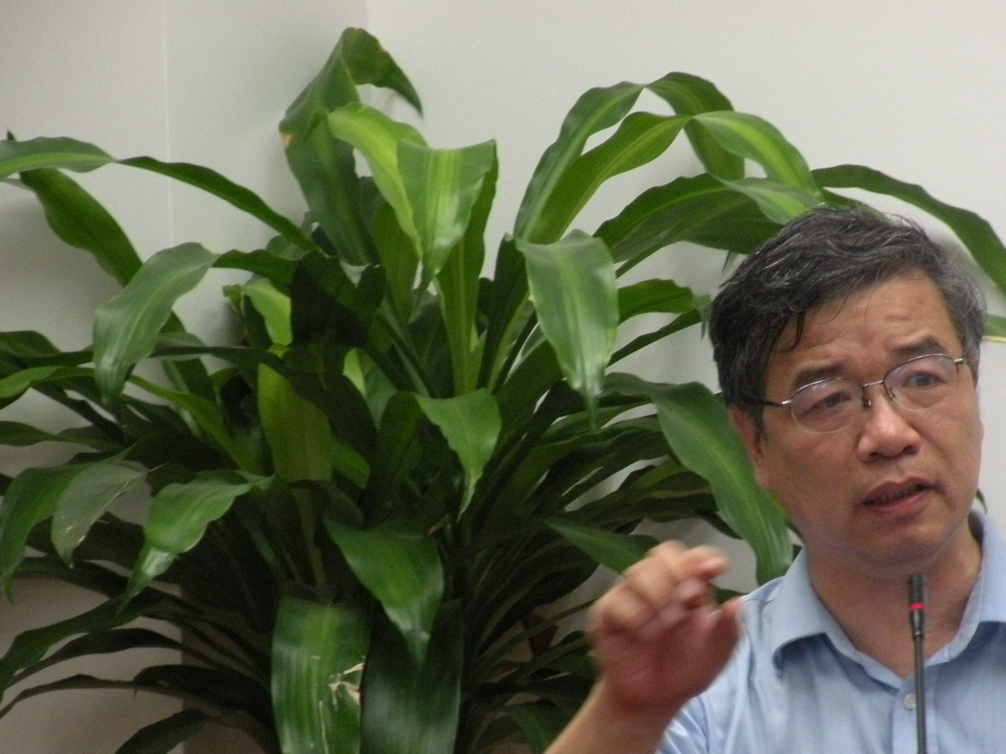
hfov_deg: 6.3
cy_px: 563
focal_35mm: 312
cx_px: 722
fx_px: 9067
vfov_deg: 4.8
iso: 400
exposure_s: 1/30.1
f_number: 4.5
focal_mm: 36.9
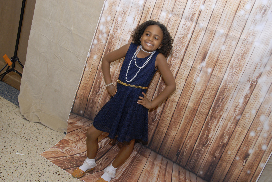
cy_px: 91
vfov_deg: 38.5
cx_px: 136
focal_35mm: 34
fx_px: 261
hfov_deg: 55.0
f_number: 9
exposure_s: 1/80
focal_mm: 23
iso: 500
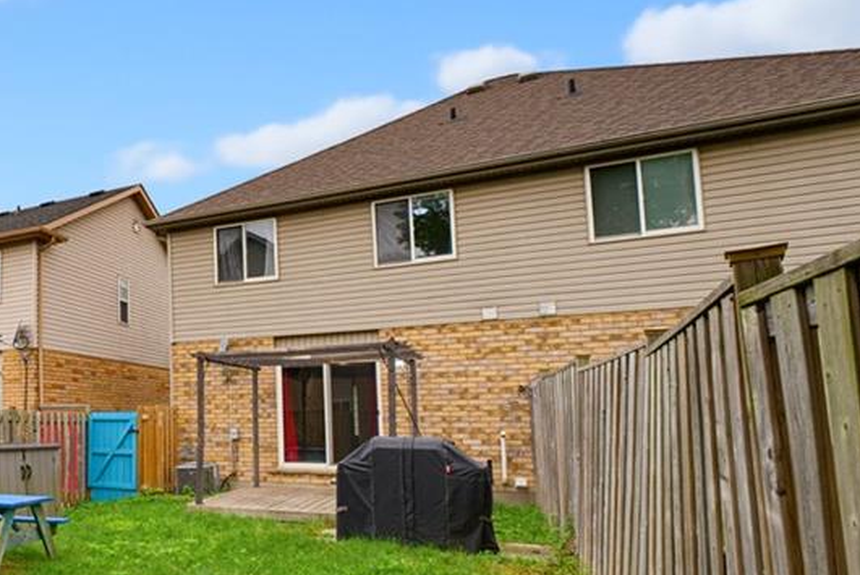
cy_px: 368
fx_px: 646
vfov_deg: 47.5
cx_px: 65
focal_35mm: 27
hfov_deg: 56.7
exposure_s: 1/80
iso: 800
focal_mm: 14
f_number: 9
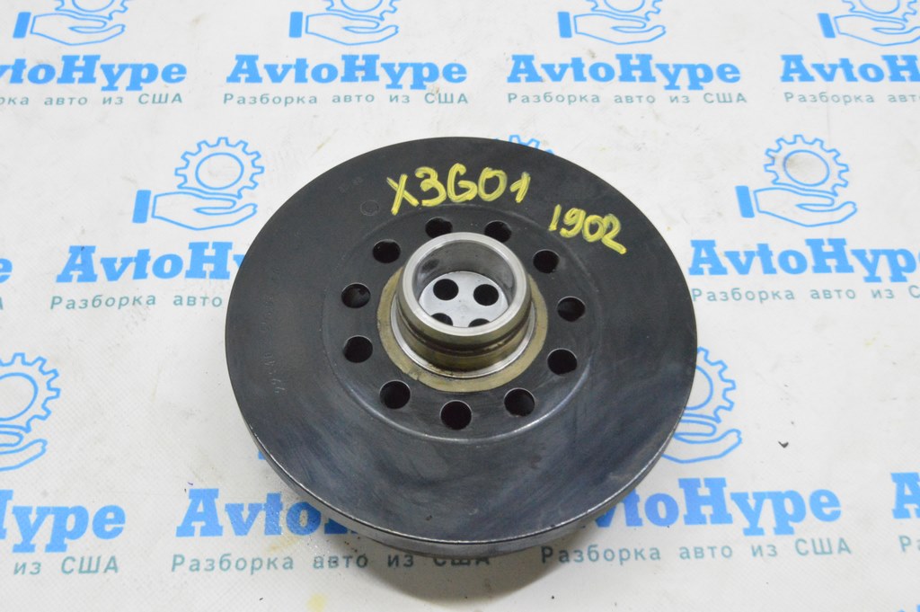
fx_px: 1072
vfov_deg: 31.8
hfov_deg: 46.4
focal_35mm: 42
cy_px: 306
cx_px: 460
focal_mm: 28
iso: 6400
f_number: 20
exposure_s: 1/15
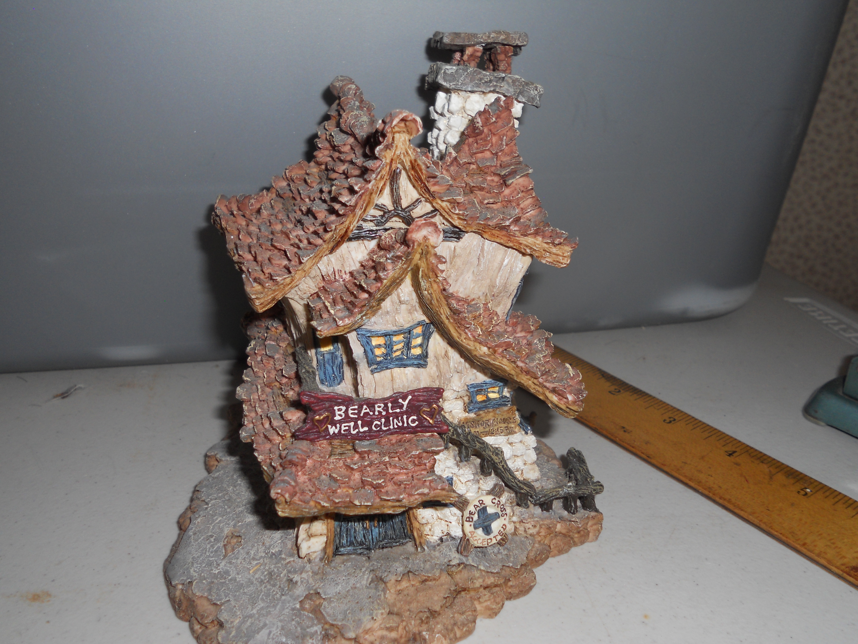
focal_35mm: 32
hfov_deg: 56.8
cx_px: 429
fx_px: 793
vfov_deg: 44.2
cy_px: 322
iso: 80
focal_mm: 5.8
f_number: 8.8
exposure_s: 1/25
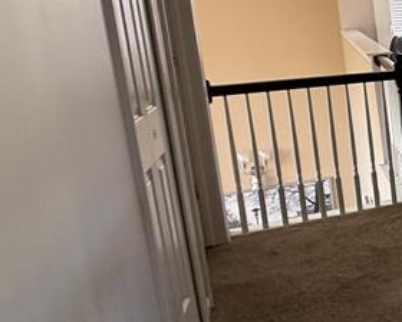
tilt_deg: -9.6
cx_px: 686
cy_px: 93
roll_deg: +1.2
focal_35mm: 50
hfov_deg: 23.5
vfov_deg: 29.9
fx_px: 595
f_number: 2.2
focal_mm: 2.22
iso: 160
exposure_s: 1/99
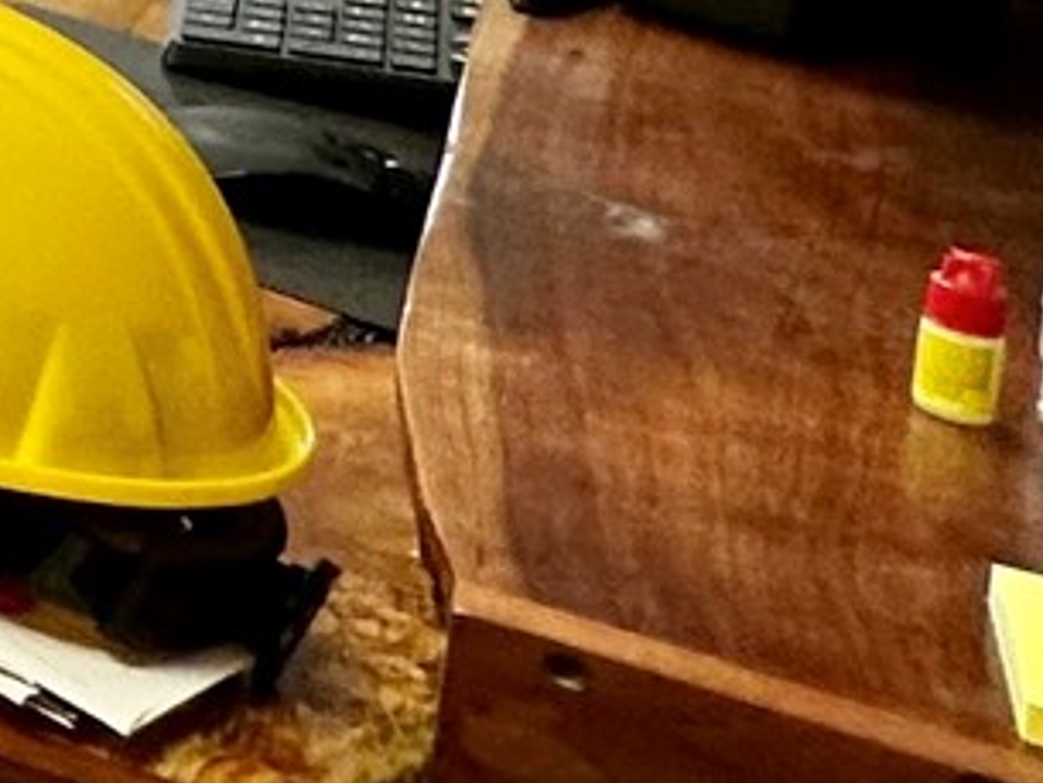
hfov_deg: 11.5
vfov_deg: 13.4
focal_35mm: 94
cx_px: -2076
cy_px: -821
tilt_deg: -8.2
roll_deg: -1.7
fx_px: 2833
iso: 100
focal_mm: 2.22
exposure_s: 1/120
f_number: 2.2
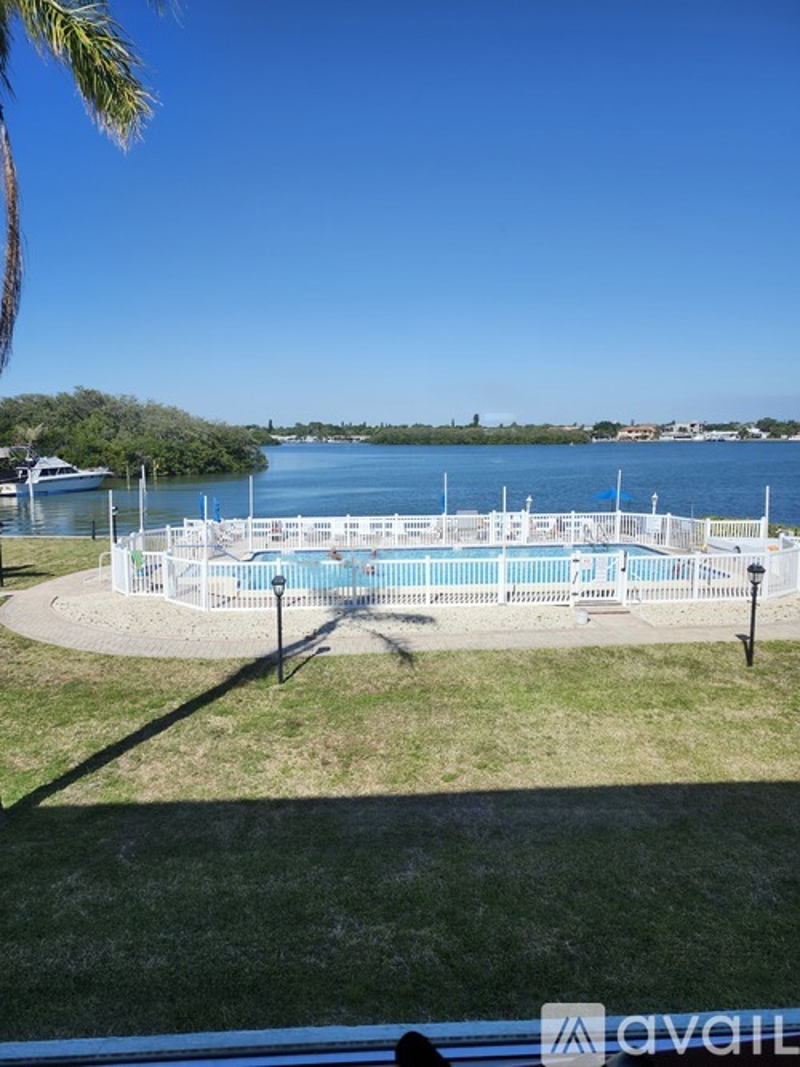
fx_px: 709
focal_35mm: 23
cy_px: 534
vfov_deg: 73.9
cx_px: 400
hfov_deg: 58.9
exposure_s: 1/1854
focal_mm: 5.54
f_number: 1.8
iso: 25
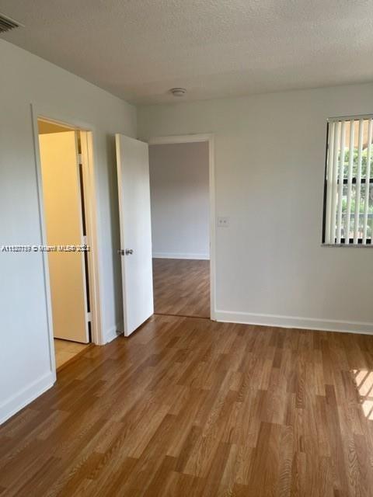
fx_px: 374
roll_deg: +1.0
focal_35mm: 26
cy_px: 248
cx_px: 186
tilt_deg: -7.8
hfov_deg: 53.1
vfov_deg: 67.3
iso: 80
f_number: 1.6
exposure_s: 1/120
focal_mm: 5.1
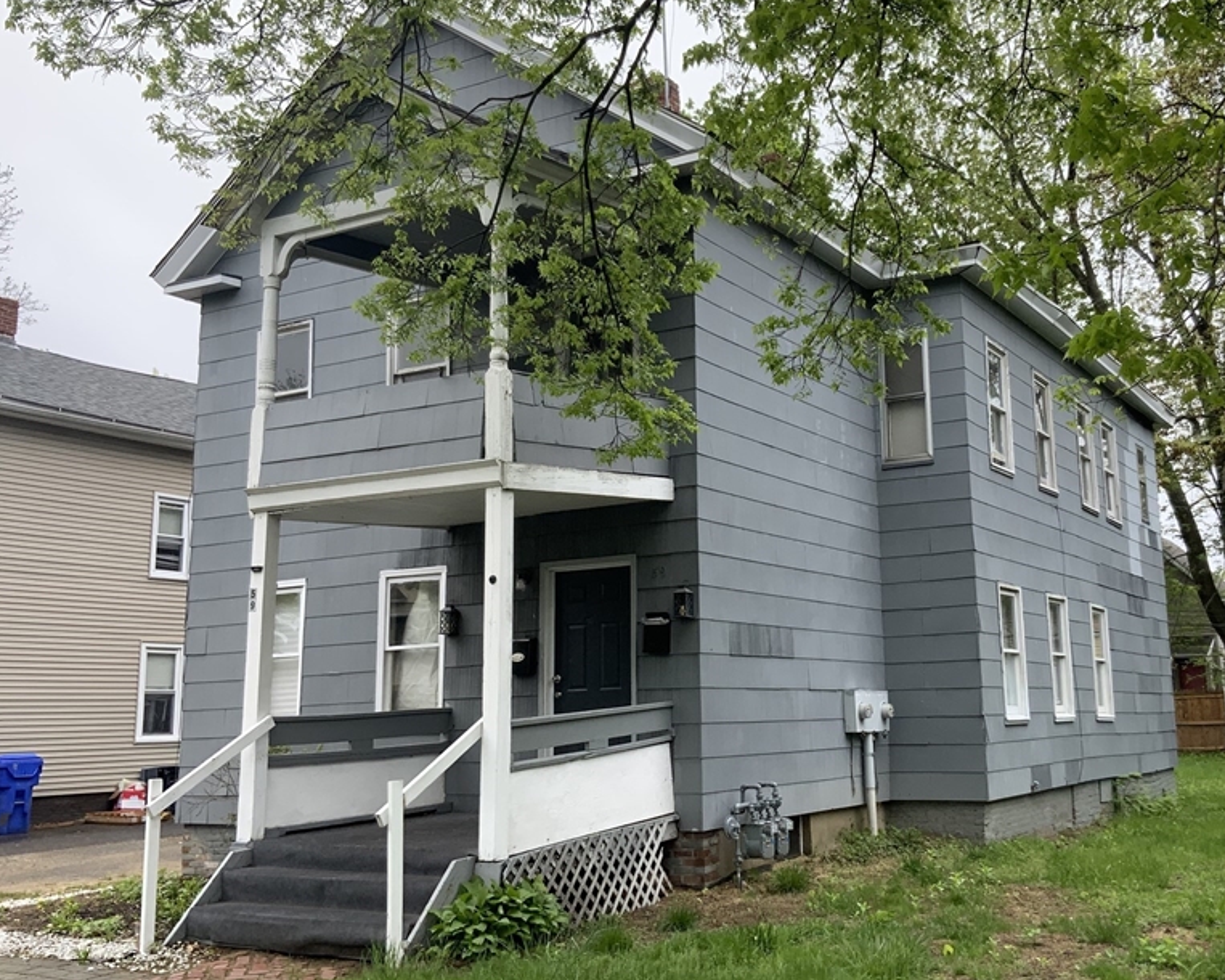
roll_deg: +1.0
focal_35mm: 38
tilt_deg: +11.3
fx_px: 1377
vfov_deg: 39.1
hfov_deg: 47.7
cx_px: 732
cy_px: 472
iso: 16
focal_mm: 3
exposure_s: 1/457
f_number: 1.8
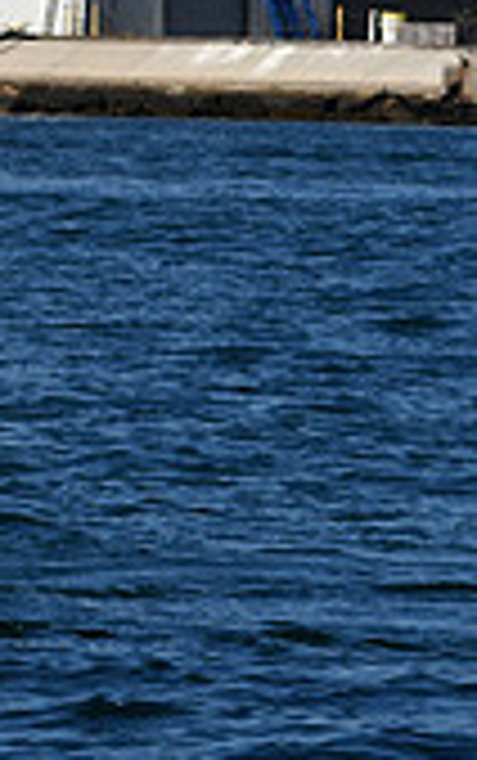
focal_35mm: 524
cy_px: 11
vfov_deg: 4.0
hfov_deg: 2.5
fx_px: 10871
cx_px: -760
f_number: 8
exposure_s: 1/640
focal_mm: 100
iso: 100
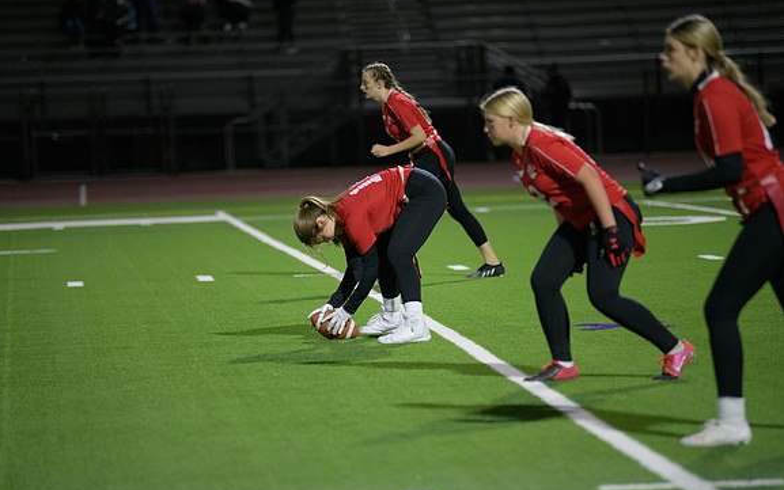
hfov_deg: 10.2
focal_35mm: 205
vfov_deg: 6.4
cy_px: 248
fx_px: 4381
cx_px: 391
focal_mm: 200
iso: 2800
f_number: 2.8
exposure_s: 1/640
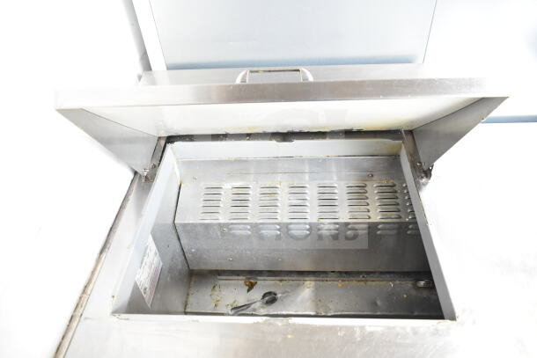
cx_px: 268
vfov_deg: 48.0
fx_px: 403
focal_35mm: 27
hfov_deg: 67.4
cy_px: 179
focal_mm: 18
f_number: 5
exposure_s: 1/100
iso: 1600
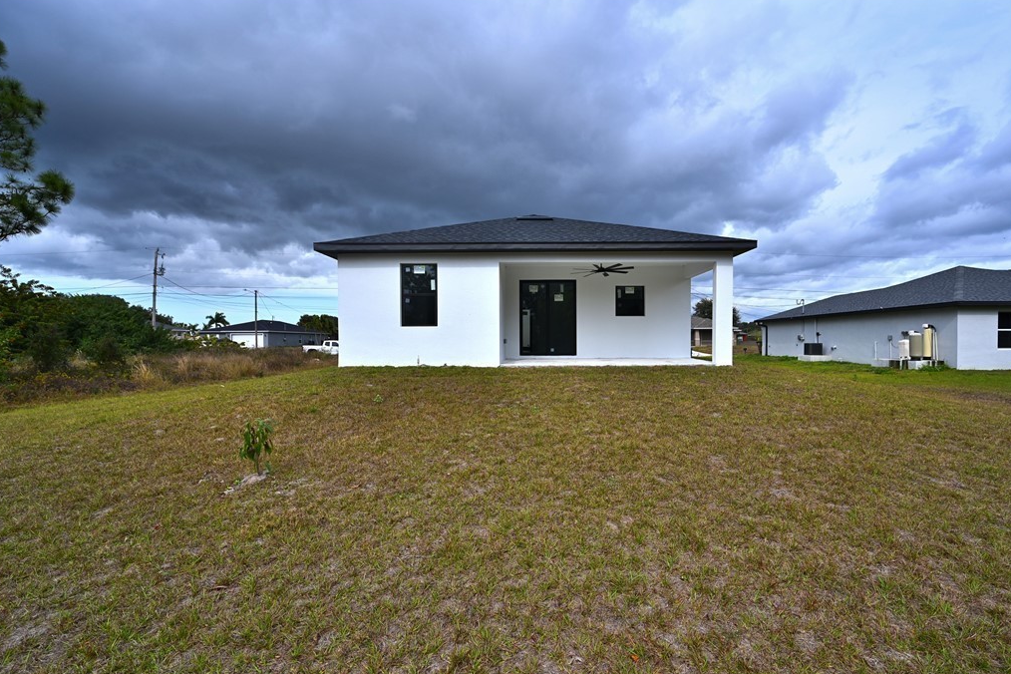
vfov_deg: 77.3
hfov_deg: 100.3
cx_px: 529
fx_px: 421
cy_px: 347
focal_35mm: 15
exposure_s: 1/400
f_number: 7.1
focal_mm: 14
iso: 100
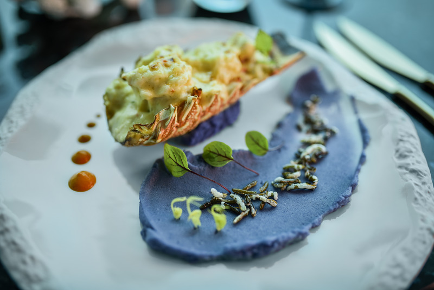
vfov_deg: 37.9
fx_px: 422
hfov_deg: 54.4
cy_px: 145
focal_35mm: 35
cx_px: 217
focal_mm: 35
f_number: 1.8
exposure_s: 1/250
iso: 64
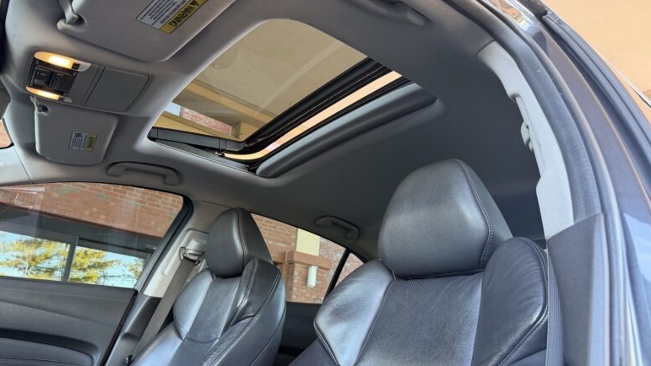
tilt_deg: +16.5
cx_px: 320
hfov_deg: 69.8
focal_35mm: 27
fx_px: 466
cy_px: 228
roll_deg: -3.8
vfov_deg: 42.6
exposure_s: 1/71
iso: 200
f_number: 1.78
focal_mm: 6.76
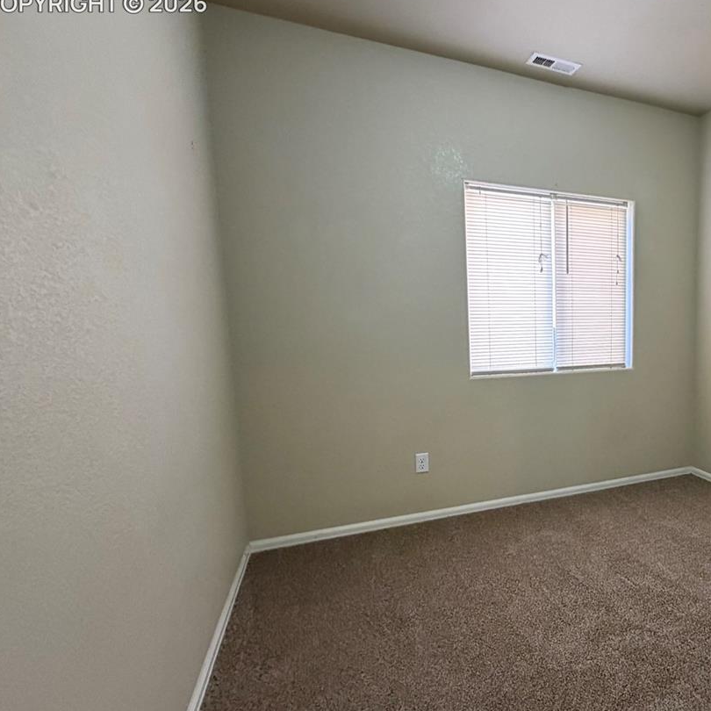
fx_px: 511
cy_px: 377
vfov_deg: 69.6
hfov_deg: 61.8
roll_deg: +0.7
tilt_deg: -5.9
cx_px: 600
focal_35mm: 22
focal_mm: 2.22
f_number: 2.2
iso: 400
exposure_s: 1/60
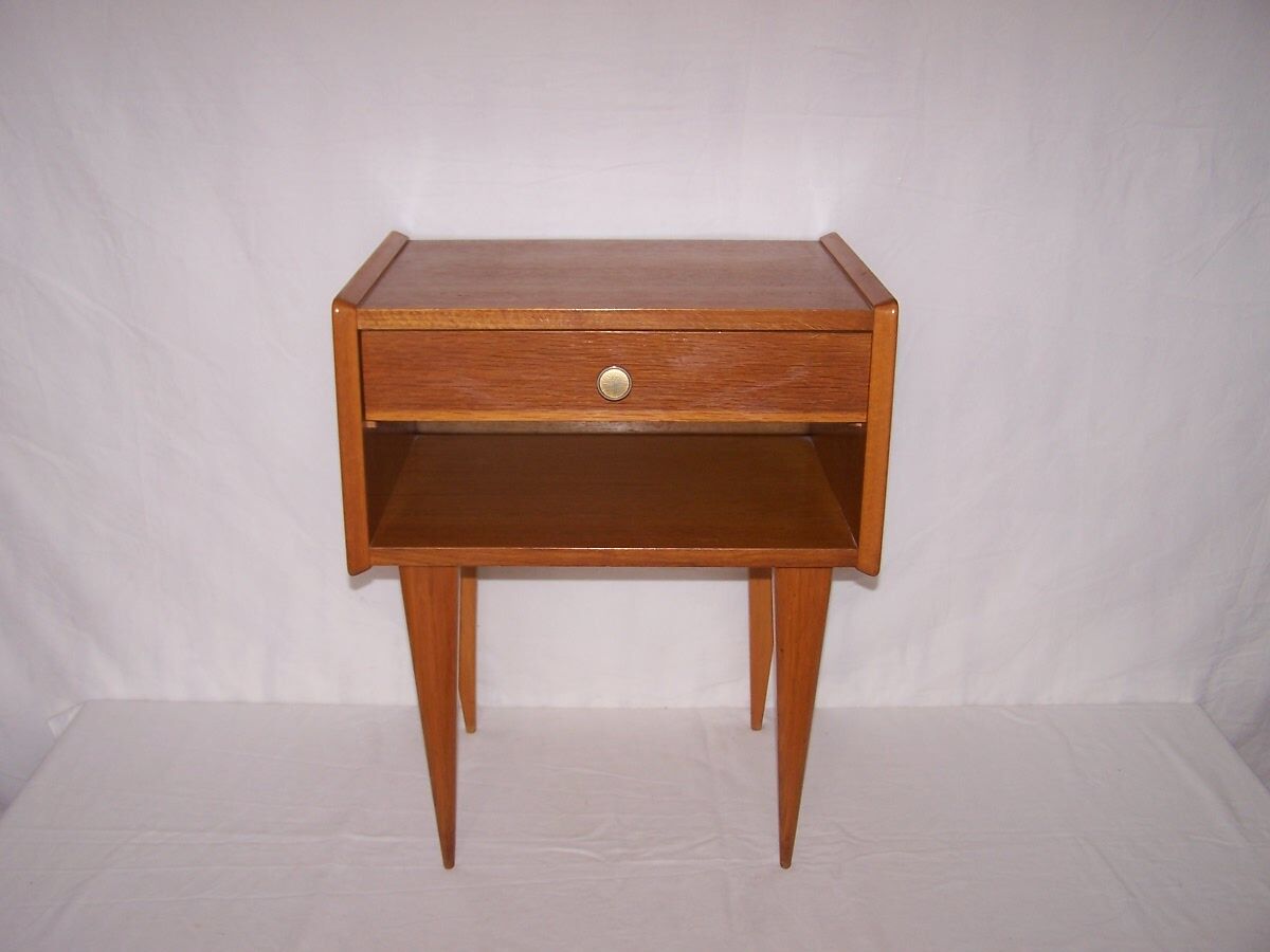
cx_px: 635
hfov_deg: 49.0
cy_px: 476
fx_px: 1394
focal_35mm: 38
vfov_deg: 37.7
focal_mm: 6.3
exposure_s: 1/60
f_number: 2.8
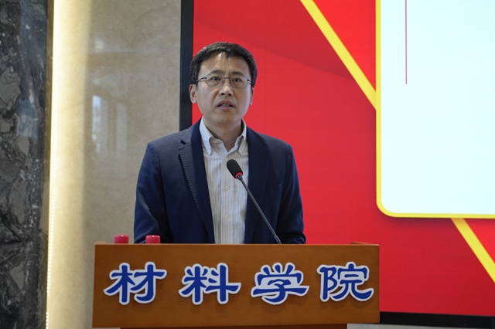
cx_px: 248
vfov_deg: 27.5
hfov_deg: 40.4
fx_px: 673
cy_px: 164
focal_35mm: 49
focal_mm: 49
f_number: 4
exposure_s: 1/160
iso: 800
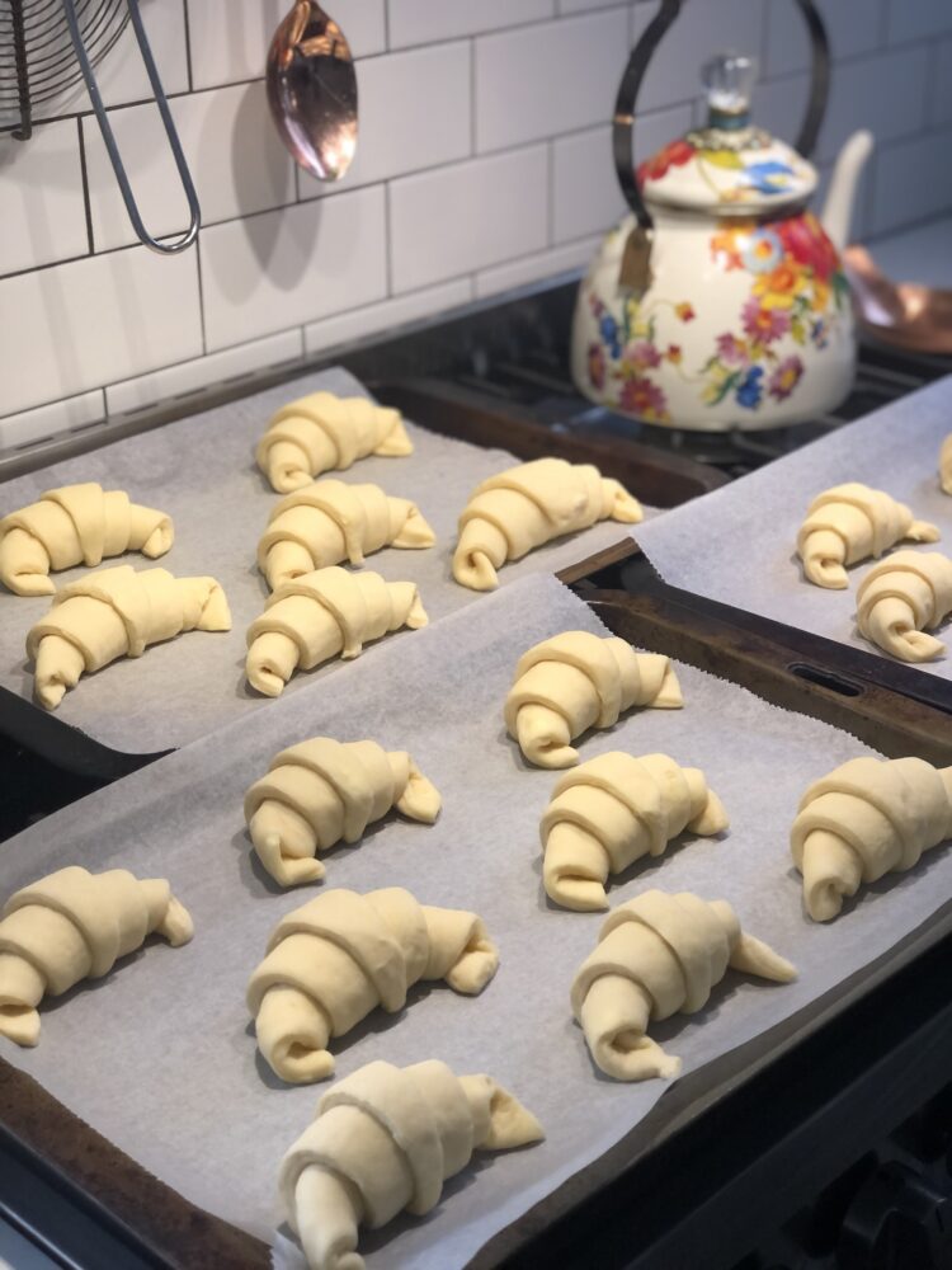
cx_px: 476
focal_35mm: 57
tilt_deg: -27.3
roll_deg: +0.4
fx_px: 2090
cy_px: 635
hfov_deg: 25.7
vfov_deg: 33.8
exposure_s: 1/30
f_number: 2.8
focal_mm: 6.6
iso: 40
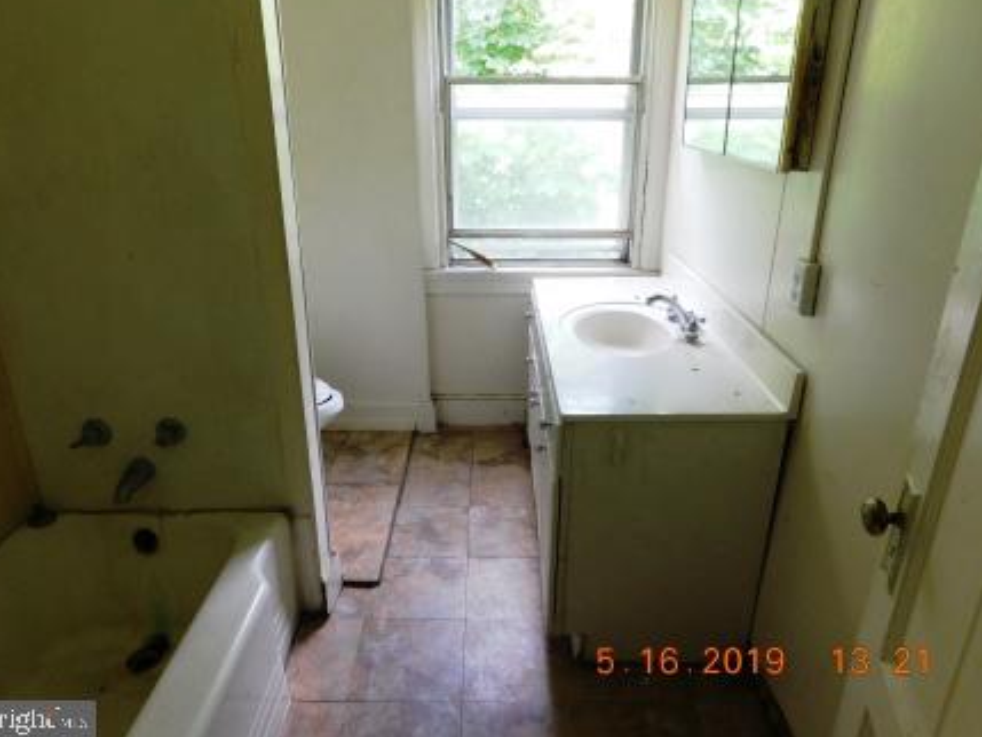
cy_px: 357
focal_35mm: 24
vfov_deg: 56.8
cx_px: 485
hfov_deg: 71.6
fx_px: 681
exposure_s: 1/40
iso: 125
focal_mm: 4
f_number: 3
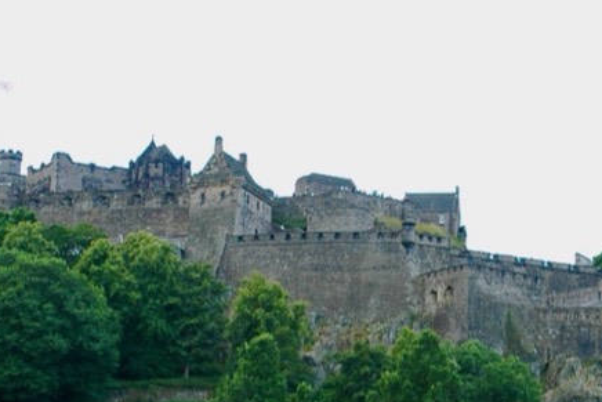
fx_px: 1863
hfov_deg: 18.3
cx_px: 435
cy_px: 363
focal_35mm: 111
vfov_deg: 12.2
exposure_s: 1/160
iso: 200
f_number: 6.3
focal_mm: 27
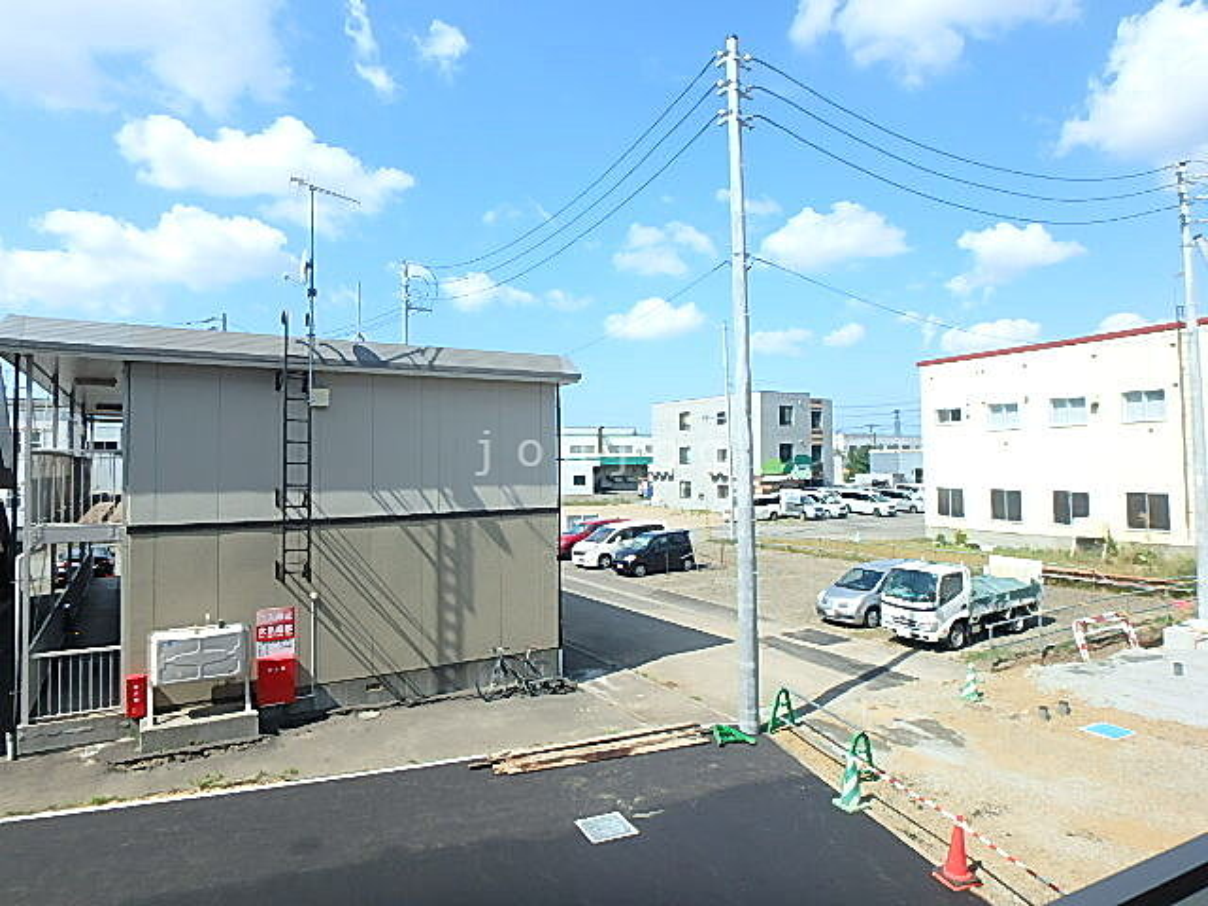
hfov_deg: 79.0
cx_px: 604
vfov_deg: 63.4
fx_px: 733
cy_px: 453
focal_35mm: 21
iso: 125
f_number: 3.5
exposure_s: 1/800
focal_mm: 3.7
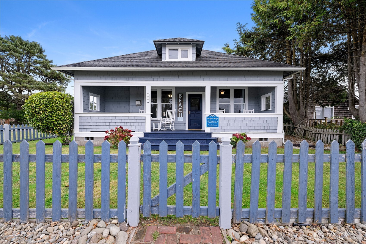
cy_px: 122
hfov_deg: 104.3
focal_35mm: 14
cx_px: 183
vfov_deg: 81.2
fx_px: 142
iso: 400
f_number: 9
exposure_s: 1/200
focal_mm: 14
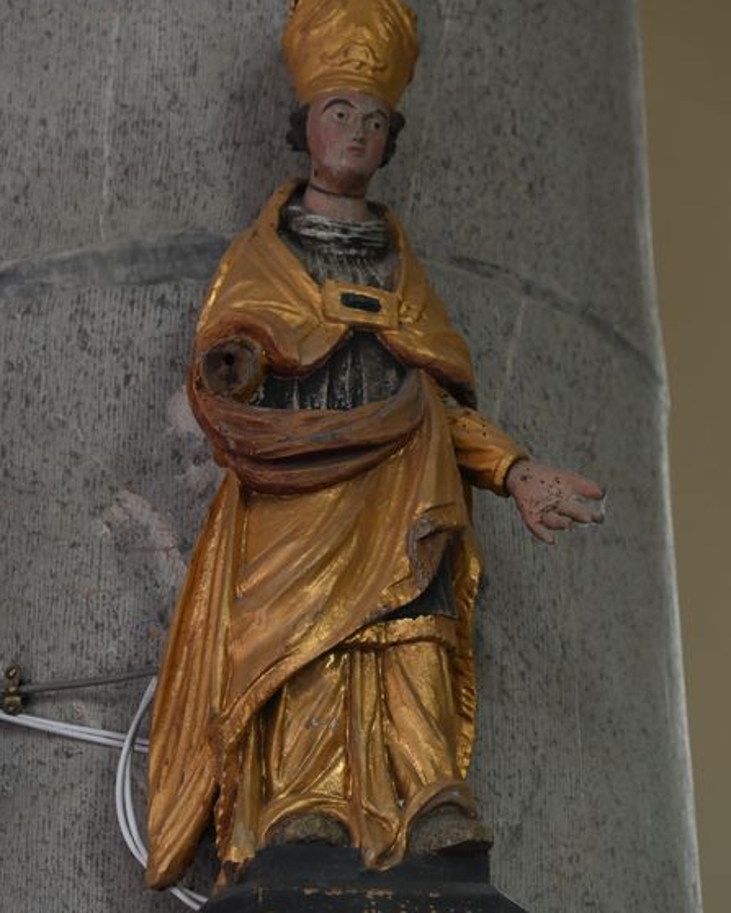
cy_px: 425
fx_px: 5242
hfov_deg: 8.0
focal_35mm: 194
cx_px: 379
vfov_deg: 9.9
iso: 1600
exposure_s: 1/60
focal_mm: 165
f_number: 6.3
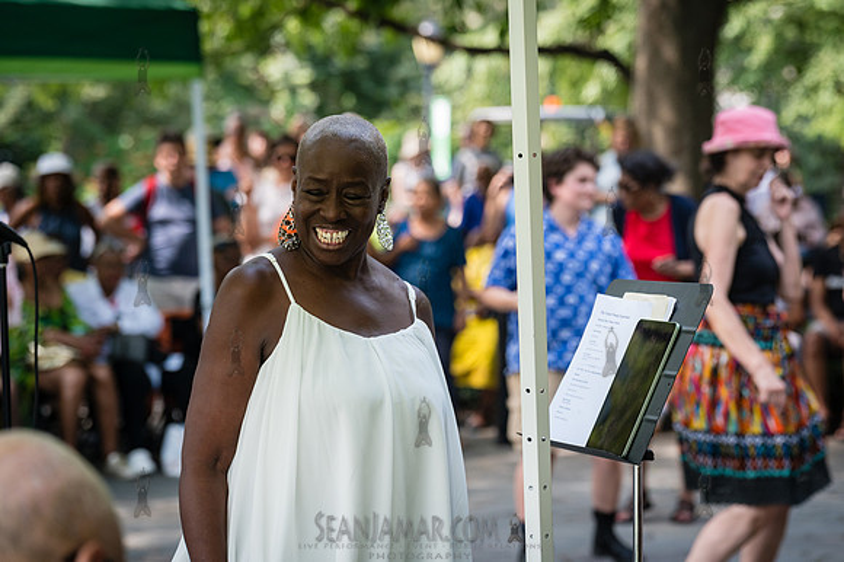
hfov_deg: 16.4
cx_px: 471
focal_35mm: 125
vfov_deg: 11.0
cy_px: 243
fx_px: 2921
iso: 640
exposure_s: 1/500
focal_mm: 110
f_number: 4
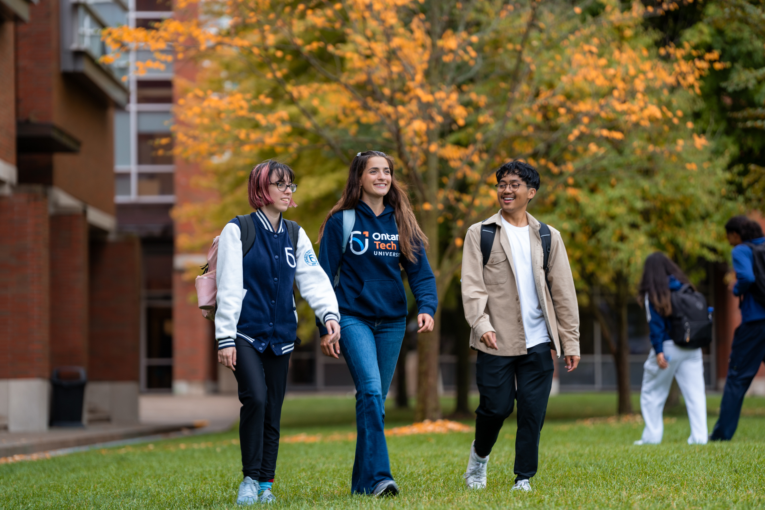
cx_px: 385
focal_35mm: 143
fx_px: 3038
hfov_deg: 14.4
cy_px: 256
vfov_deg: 9.6
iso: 100
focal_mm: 142
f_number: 2.8
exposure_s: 1/125
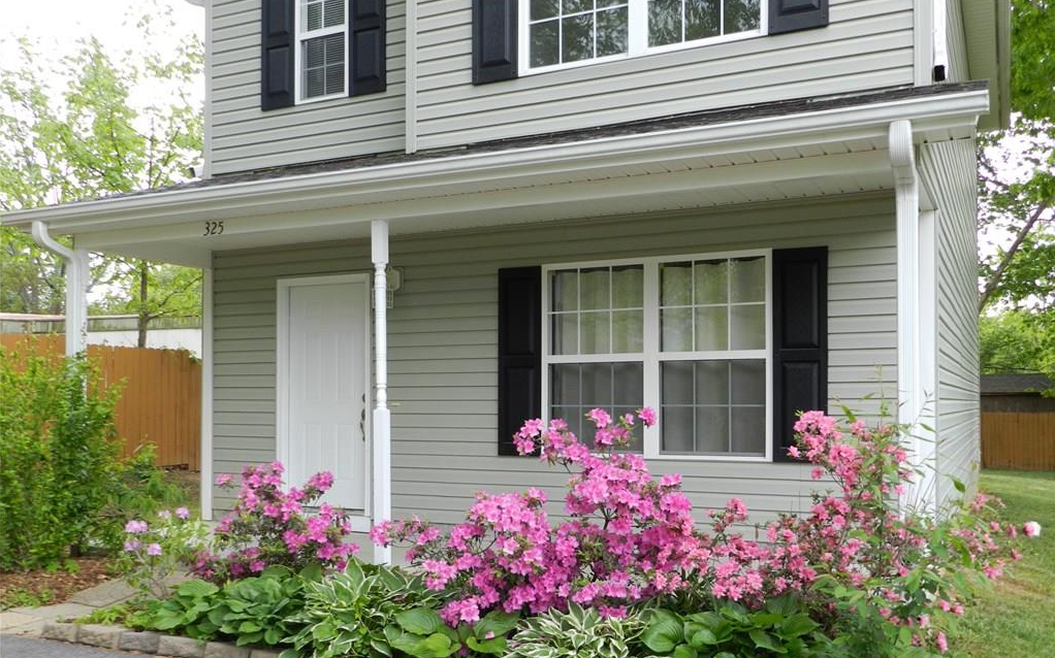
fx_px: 977
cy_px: 391
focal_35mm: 34
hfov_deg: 56.7
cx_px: 528
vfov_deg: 37.1
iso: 160
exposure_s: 1/60
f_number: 3.7
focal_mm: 5.6
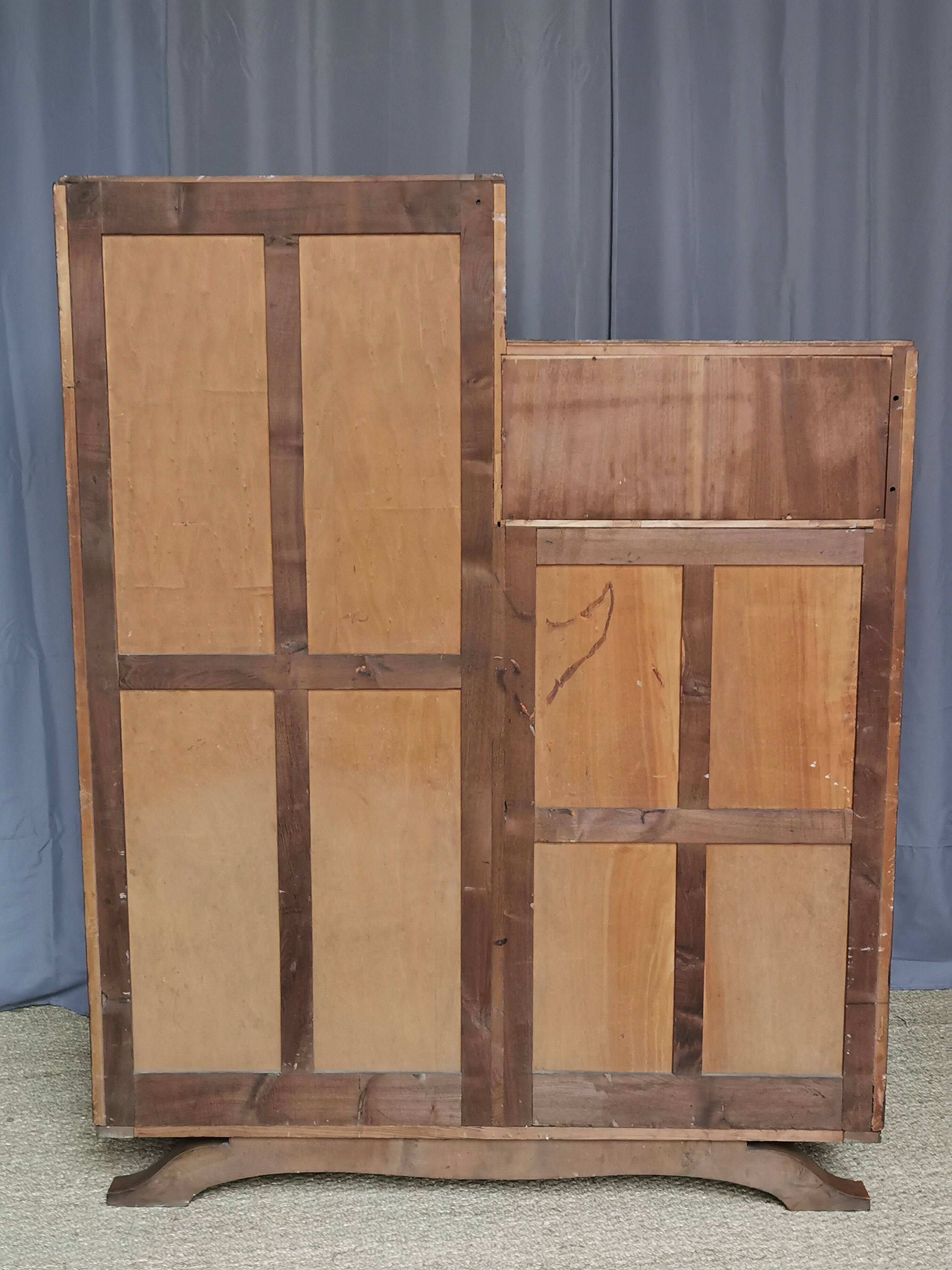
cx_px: 476
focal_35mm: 41
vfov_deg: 45.8
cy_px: 635
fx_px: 1503
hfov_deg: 35.1
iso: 125
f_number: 1.8
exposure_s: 1/60
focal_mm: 5.58
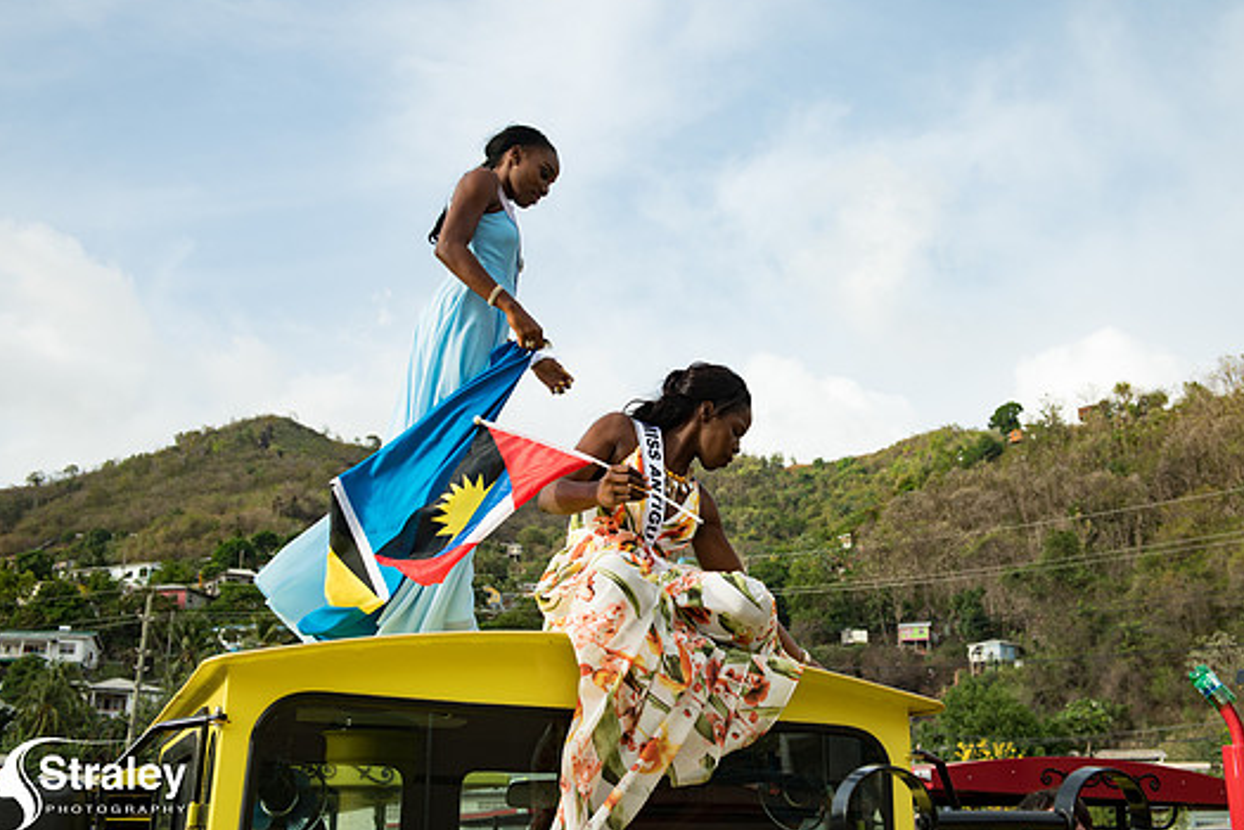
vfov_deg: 31.9
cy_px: 385
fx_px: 1451
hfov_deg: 46.4
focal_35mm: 42
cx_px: 661
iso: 80
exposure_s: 1/250
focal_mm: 38
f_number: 6.3
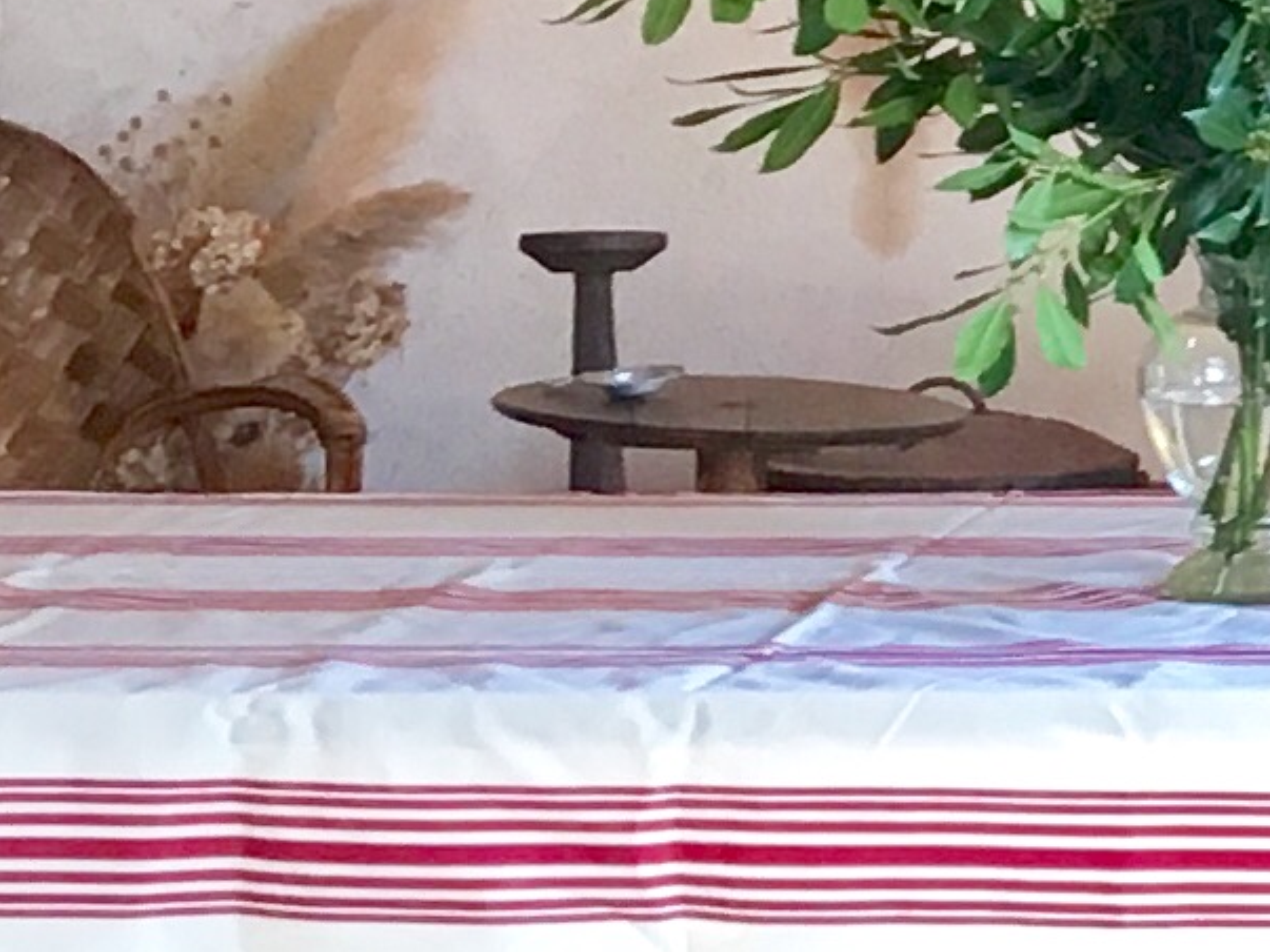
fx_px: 7116
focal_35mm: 194
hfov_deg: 9.1
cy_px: -152
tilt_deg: -2.5
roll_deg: -0.7
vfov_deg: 7.6
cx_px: 3096
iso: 64
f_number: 2.2
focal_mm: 4.15
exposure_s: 1/33
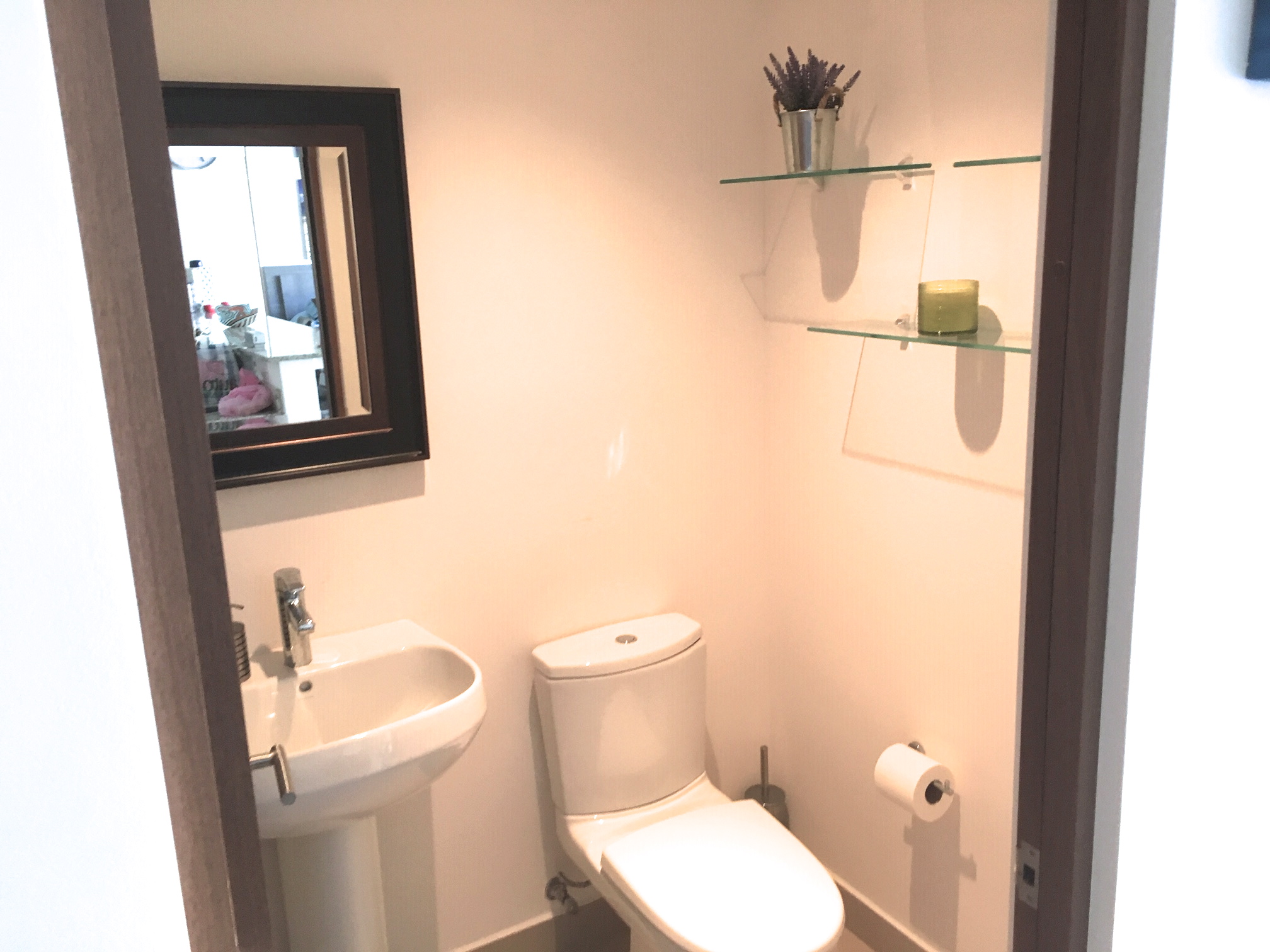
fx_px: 1064
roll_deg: +2.8
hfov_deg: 61.7
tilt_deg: -14.0
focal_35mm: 29
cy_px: 476
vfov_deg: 48.2
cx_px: 635
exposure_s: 1/30
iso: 80
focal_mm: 4.15
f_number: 2.2
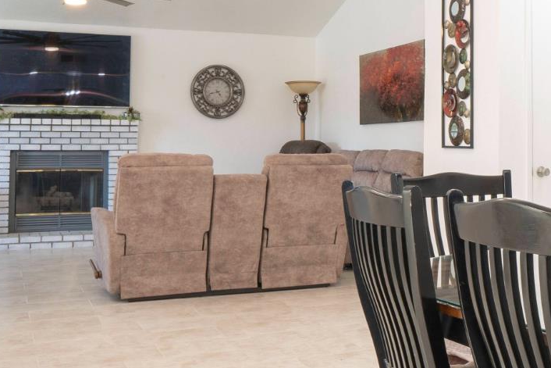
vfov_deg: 26.2
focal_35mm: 51
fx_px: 781
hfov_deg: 37.5
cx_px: 439
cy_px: 102
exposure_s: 1
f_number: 14
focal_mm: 16
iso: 100
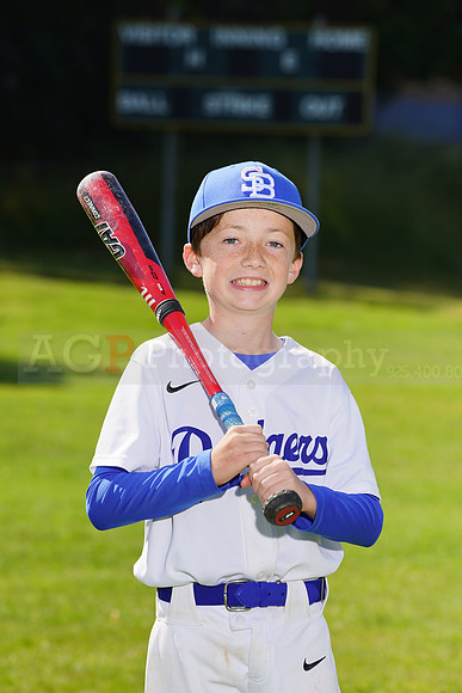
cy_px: 346
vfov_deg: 9.8
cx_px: 231
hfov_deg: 6.6
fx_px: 4021
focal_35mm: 209
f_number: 9
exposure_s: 1/250
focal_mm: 209
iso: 100
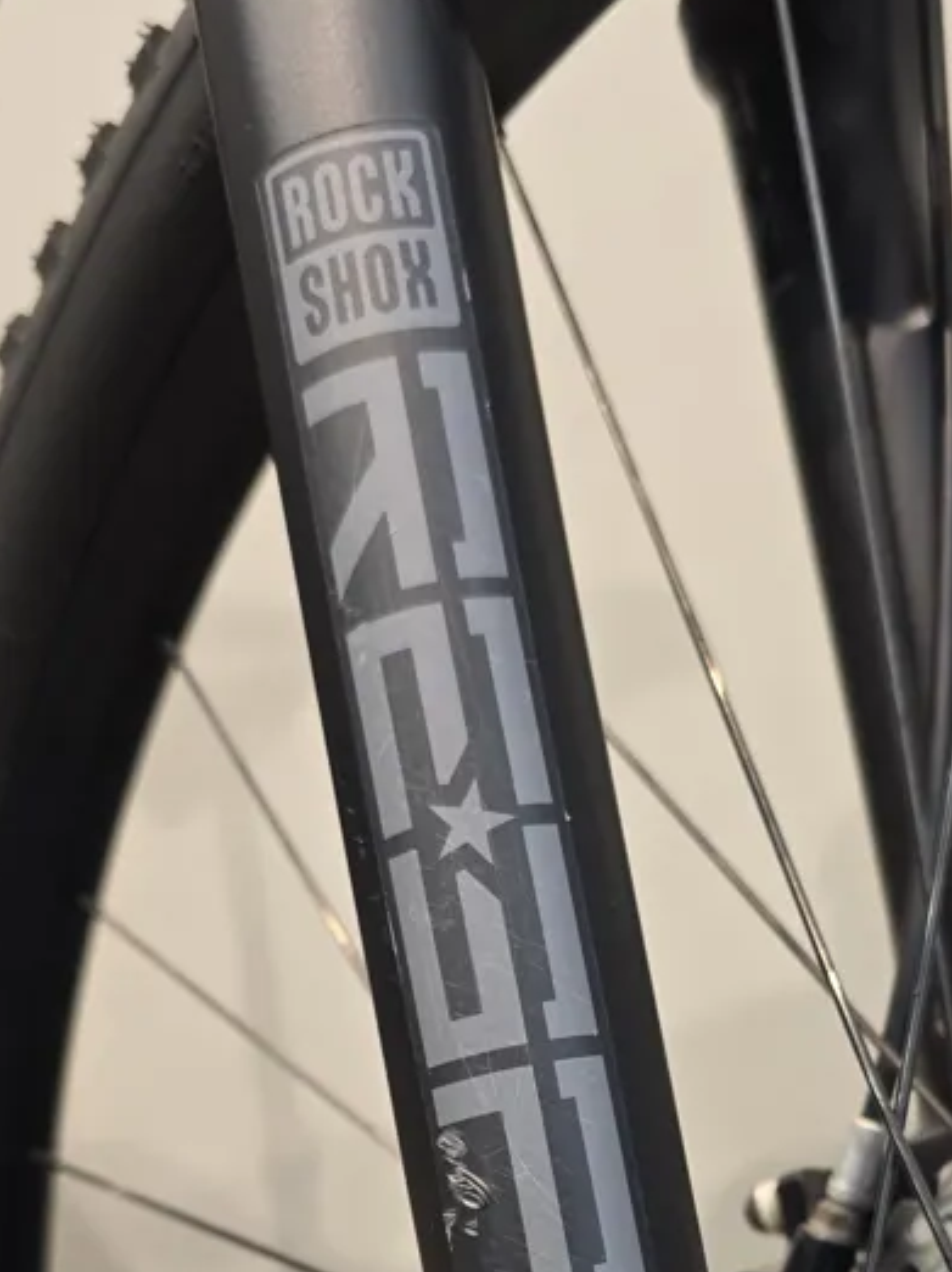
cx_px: 621
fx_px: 1725
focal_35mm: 47
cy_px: 1157
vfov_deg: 37.6
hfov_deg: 30.7
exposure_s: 1/50
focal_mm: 6.3
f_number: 1.7
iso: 160
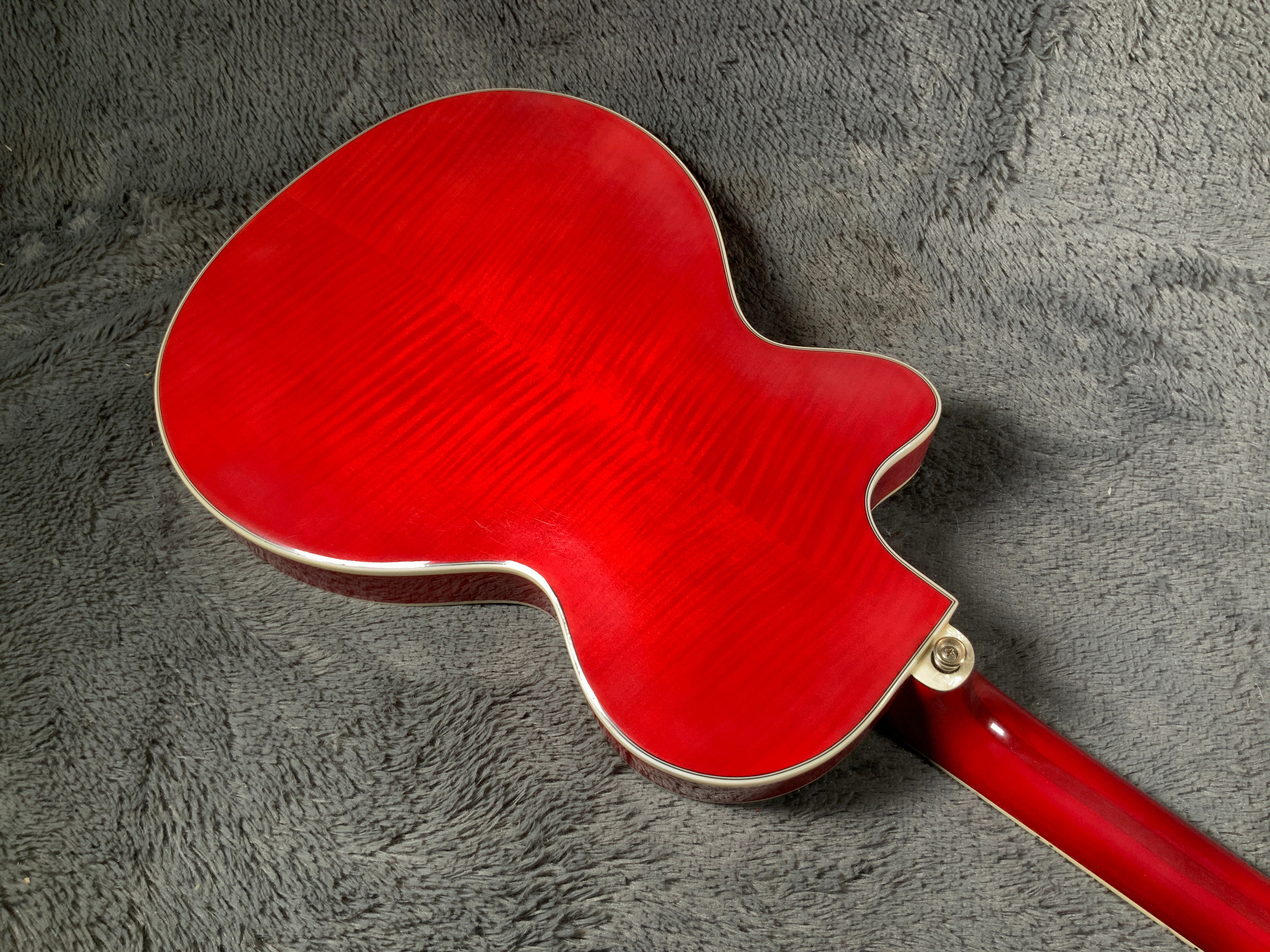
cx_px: 635
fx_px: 1064
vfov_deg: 48.2
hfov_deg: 61.7
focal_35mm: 29
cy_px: 476
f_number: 1.8
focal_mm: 3
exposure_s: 1/104
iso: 50
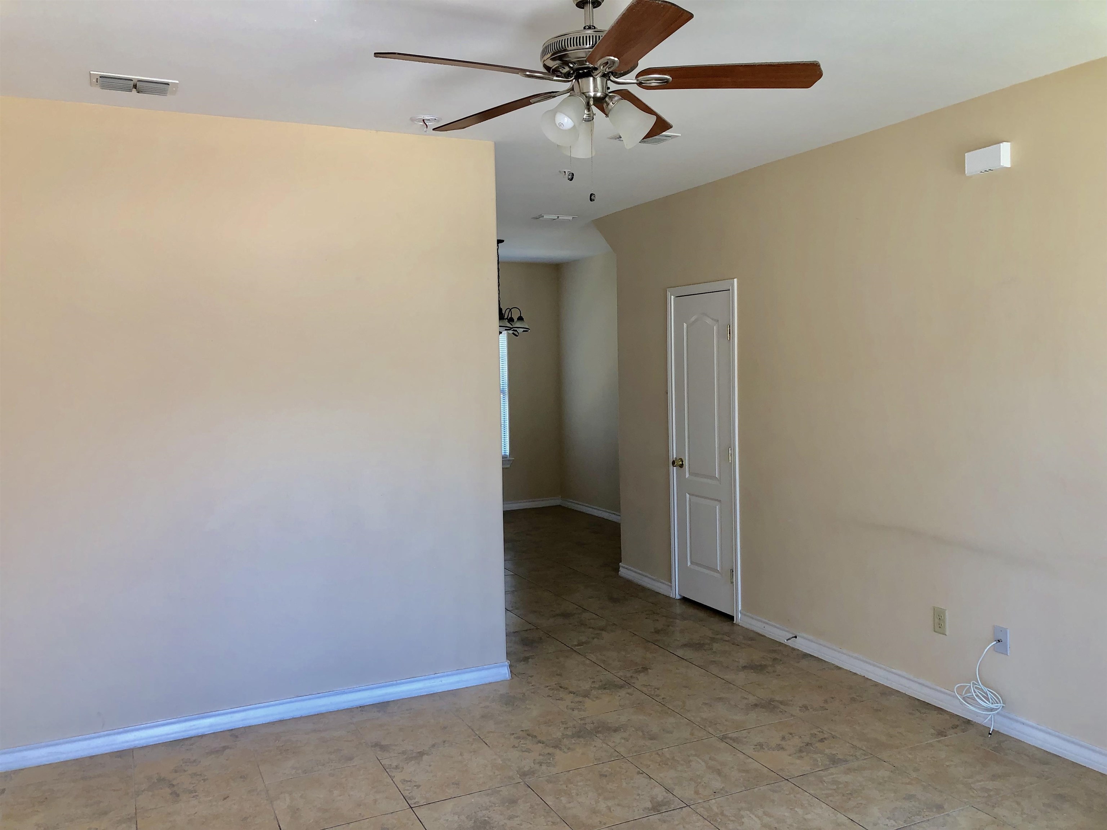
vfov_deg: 49.7
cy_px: 415
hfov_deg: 63.4
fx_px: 895
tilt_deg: -4.6
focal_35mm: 28
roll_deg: +0.4
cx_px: 554
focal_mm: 3.99
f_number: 1.8
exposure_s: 1/120
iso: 50
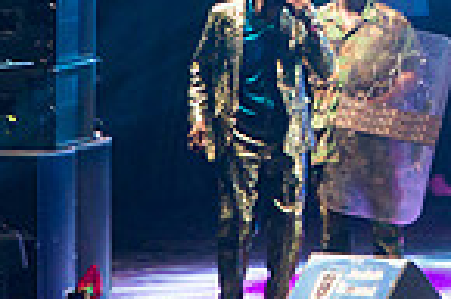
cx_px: 442
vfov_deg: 1.5
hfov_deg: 2.3
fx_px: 11038
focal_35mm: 883
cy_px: -56
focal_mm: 220
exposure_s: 1/200
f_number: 5.6
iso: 3200
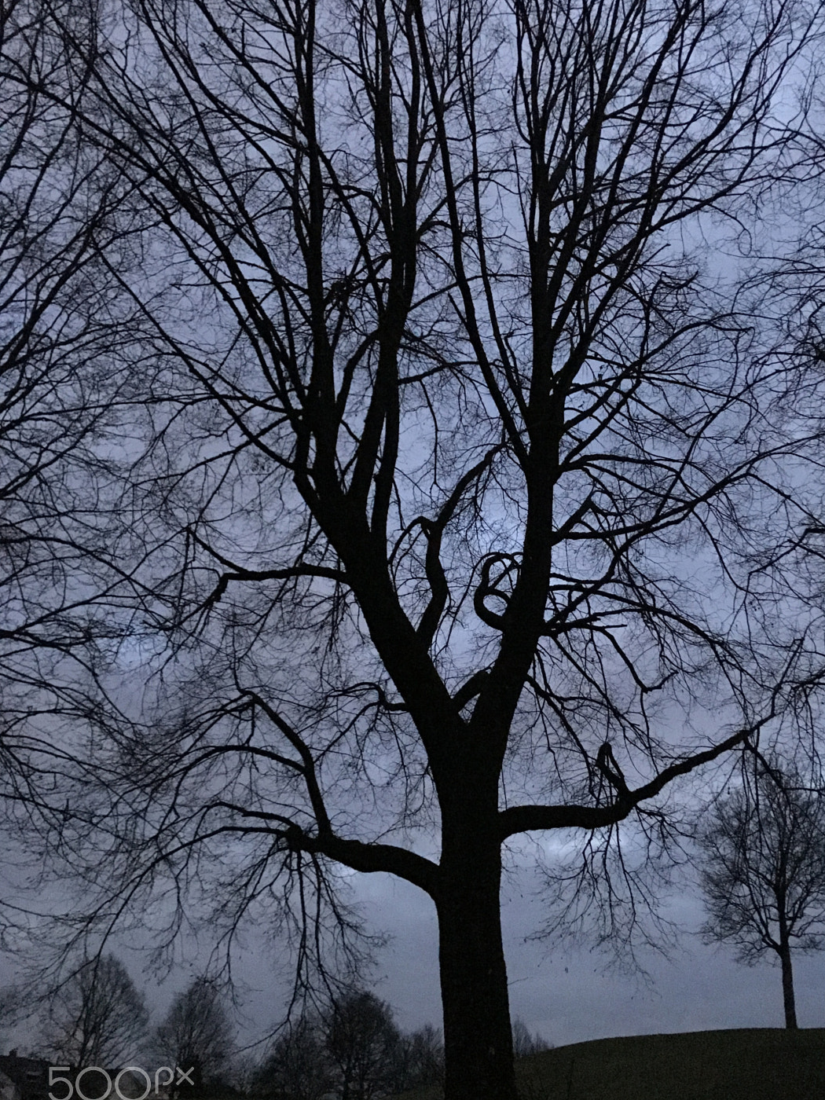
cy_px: 559
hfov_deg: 44.0
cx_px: 471
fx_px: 1017
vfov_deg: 56.8
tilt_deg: +29.5
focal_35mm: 32
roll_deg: -2.4
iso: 320
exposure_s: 1/4
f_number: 1.8
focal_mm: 3.99
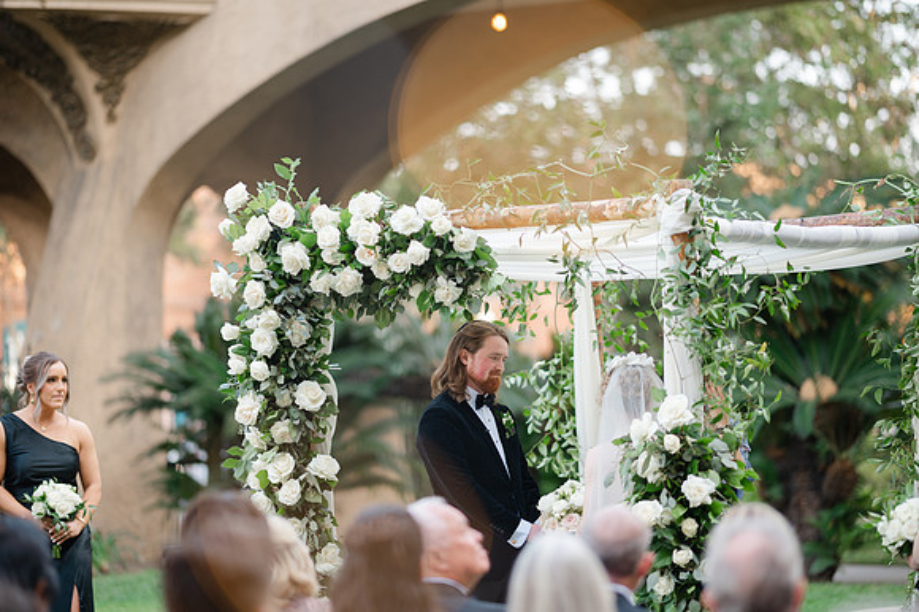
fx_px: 2679
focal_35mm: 105
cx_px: 460
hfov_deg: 19.5
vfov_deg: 13.0
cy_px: 306
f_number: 1.4
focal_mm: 105
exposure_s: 1/400
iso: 100
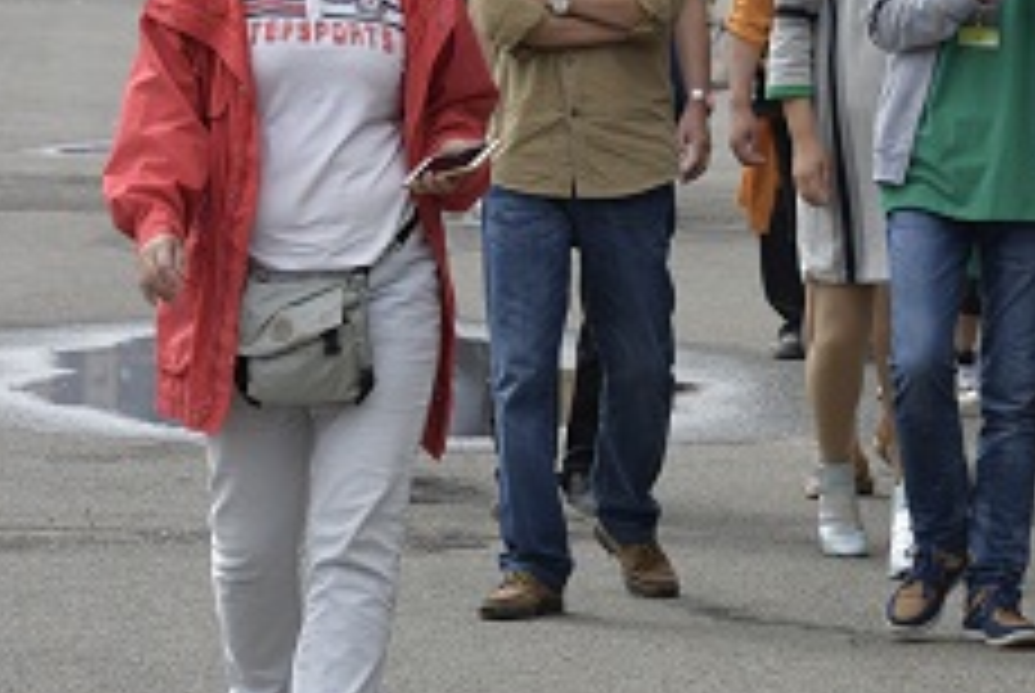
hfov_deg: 5.9
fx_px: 9960
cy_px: 146
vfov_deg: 4.0
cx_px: 1206
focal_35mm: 346
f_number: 8
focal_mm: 145
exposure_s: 1/160
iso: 100
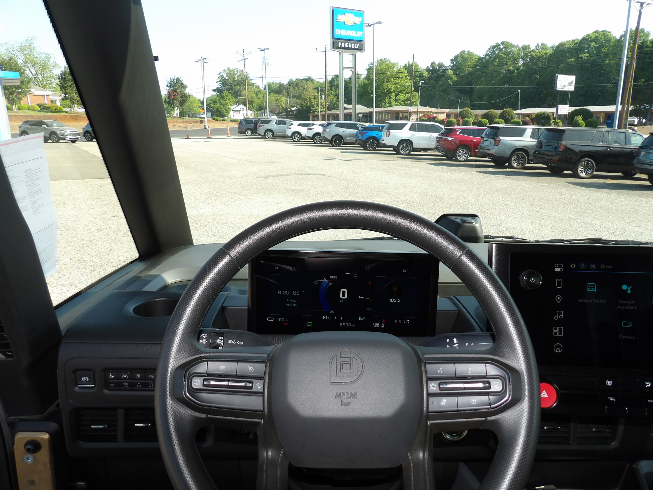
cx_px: 326
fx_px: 453
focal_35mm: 24
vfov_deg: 56.8
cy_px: 245
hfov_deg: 71.6
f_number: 3.2
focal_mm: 4.3
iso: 100
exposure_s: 1/281
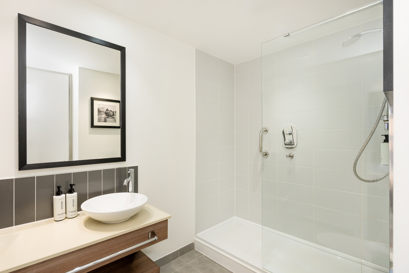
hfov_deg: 96.7
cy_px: 136
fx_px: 182
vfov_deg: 73.7
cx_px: 204
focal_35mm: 16
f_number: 5.6
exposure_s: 1/15
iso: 400
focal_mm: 16
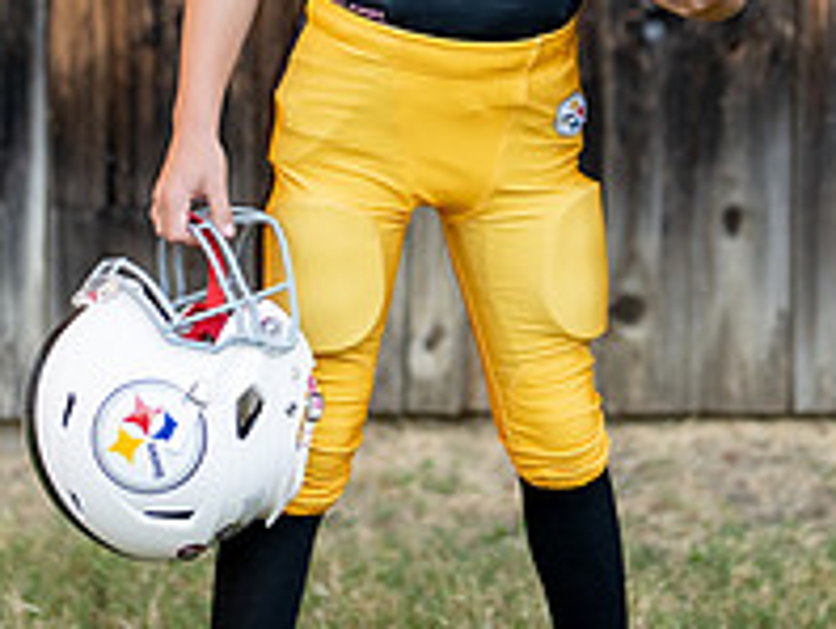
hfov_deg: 12.0
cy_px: 62
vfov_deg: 9.0
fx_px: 3966
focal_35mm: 164
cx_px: 505
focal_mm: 50
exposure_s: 1/2000
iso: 100
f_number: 1.2
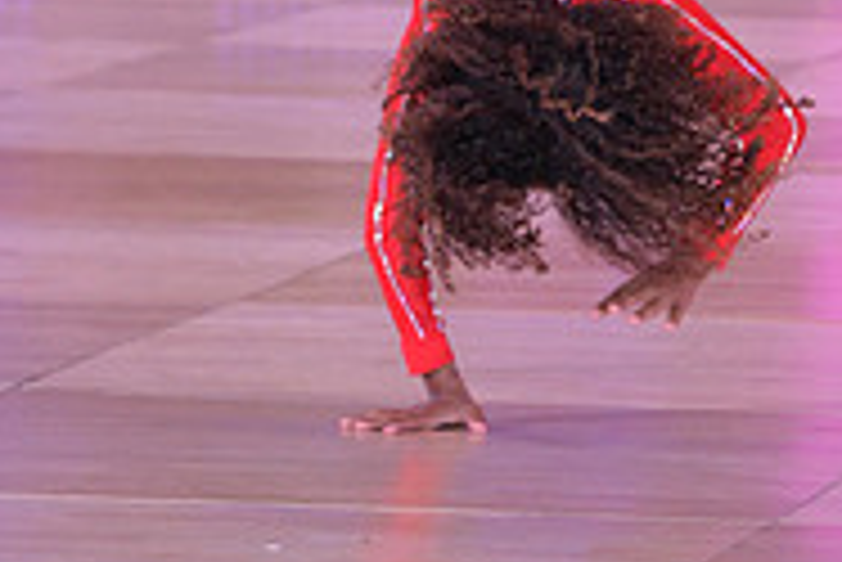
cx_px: 745
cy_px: -373
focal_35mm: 433
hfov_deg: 4.8
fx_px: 10135
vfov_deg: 3.2
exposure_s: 1/250
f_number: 7.1
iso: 2000
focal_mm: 140
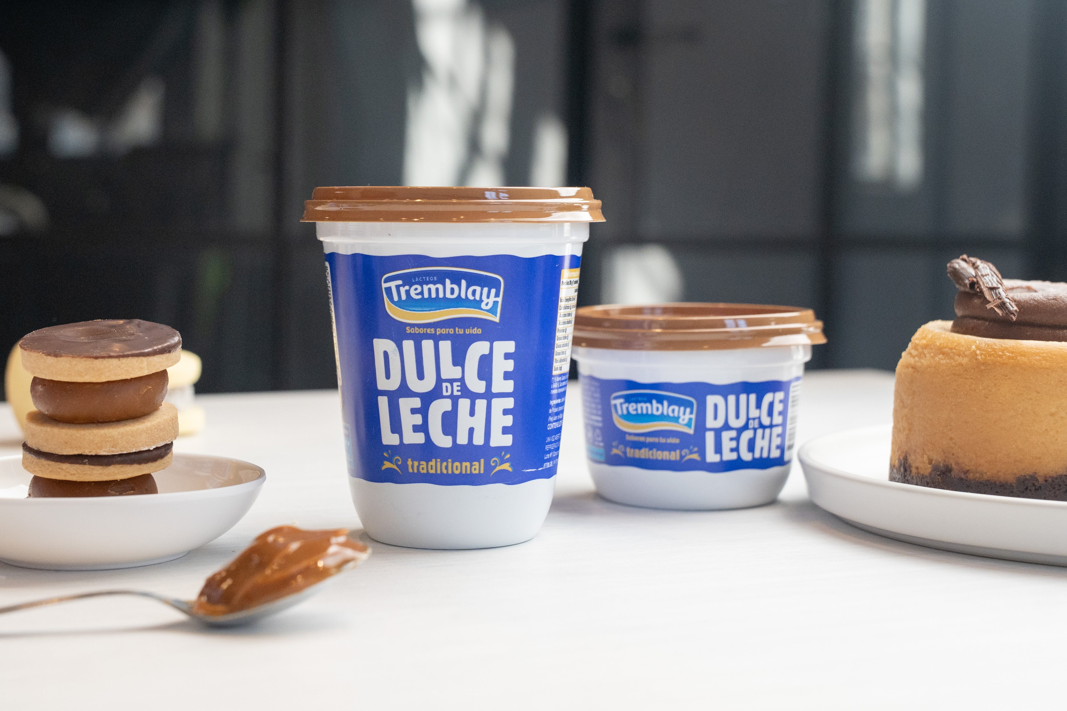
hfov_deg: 31.9
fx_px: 1867
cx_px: 534
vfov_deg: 21.6
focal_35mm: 63
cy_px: 356
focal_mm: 42
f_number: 5
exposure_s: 1/640
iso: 2000
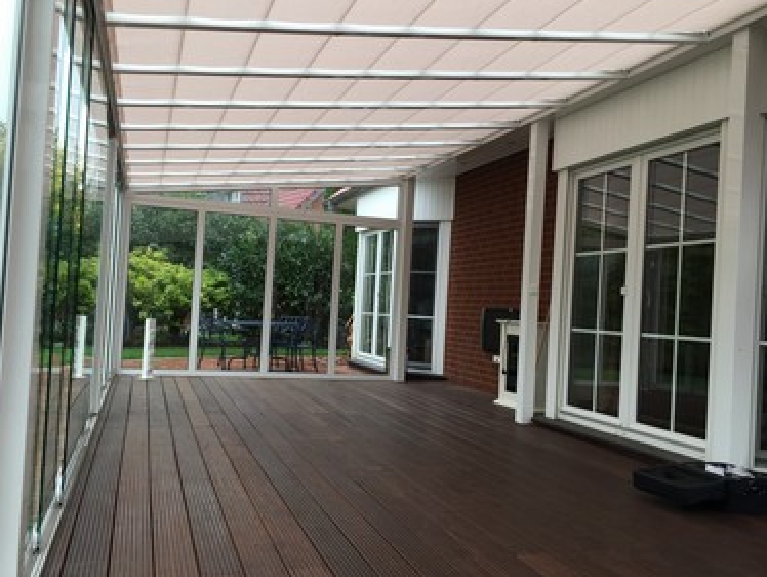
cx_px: 361
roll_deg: -3.6
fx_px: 687
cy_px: 294
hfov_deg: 58.3
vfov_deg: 45.5
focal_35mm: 31
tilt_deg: +1.8
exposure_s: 1/120
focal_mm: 4.15
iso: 32
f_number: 2.2
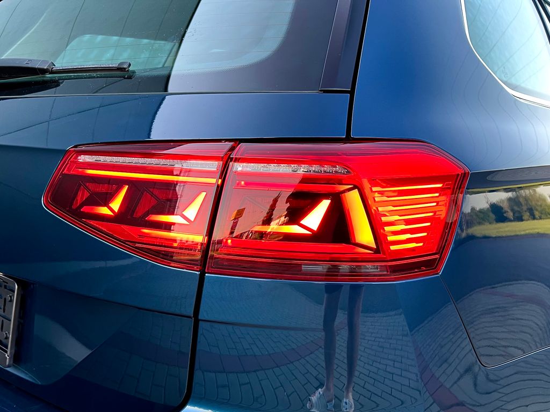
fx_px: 413
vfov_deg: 53.1
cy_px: 206
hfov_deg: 67.3
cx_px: 275
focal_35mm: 26
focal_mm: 5.7
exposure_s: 1/82
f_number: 1.5
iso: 125
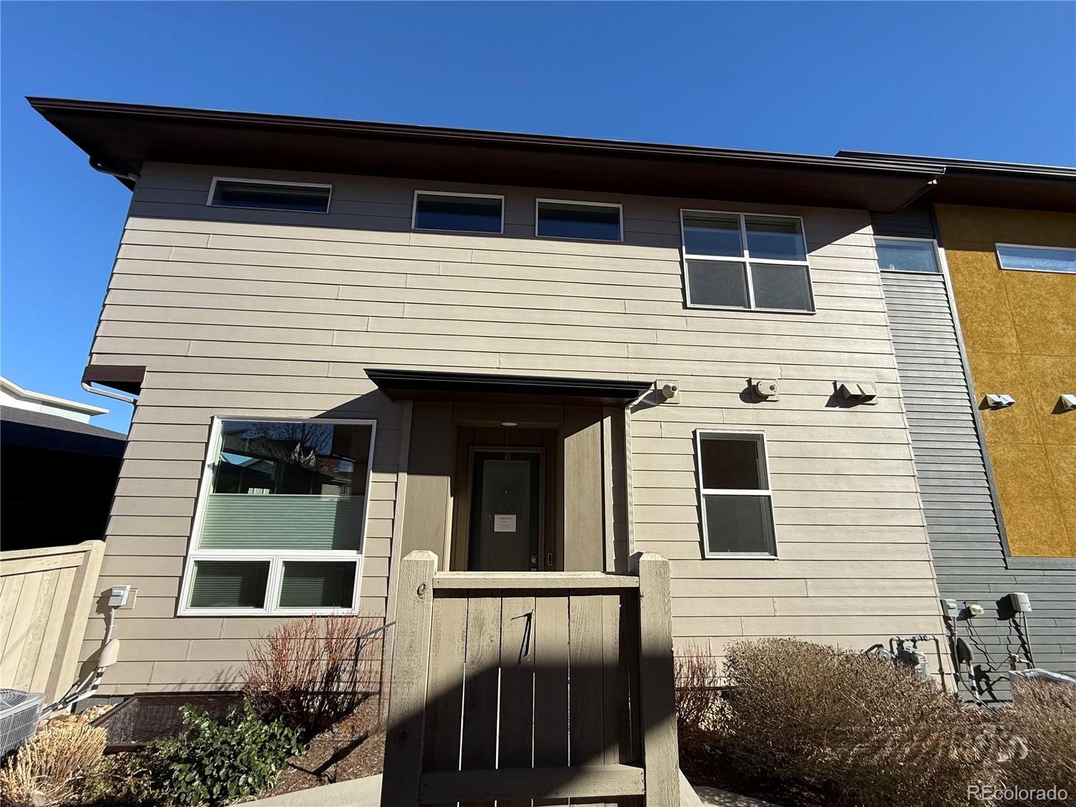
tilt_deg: +14.1
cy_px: 404
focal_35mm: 14
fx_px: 435
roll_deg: -1.4
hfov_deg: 102.1
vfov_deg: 85.7
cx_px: 538
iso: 50
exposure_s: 1/1534
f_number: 2.2
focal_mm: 2.22
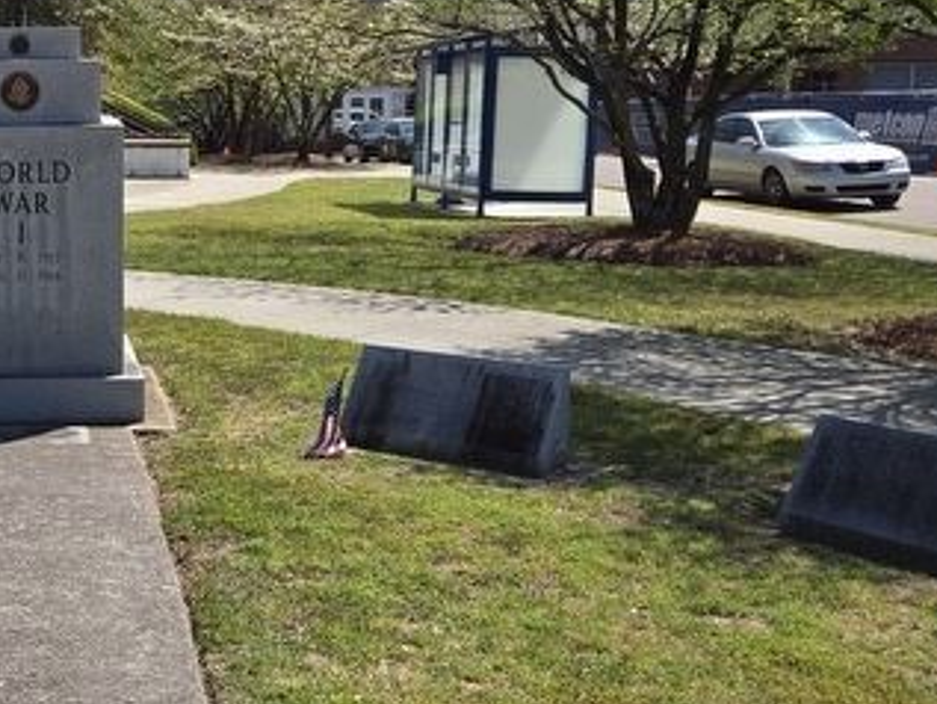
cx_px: 35
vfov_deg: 25.1
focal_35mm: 58
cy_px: 228
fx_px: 1571
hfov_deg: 31.2
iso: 25
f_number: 1.8
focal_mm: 5.4
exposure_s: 1/1834
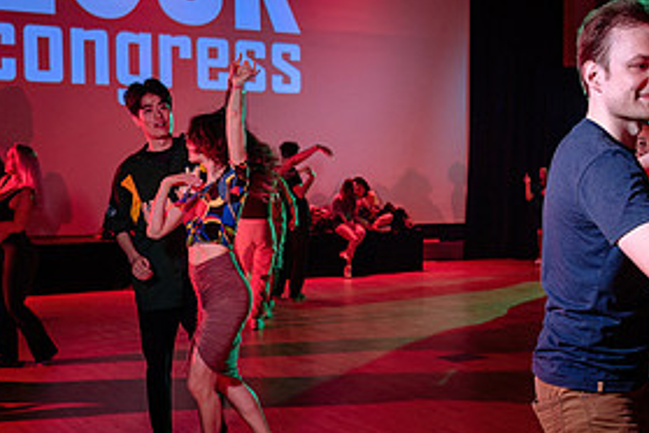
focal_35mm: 56
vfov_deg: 24.2
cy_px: 232
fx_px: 1009
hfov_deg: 35.3
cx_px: 432
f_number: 3.2
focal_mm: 24
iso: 1000
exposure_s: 1/60
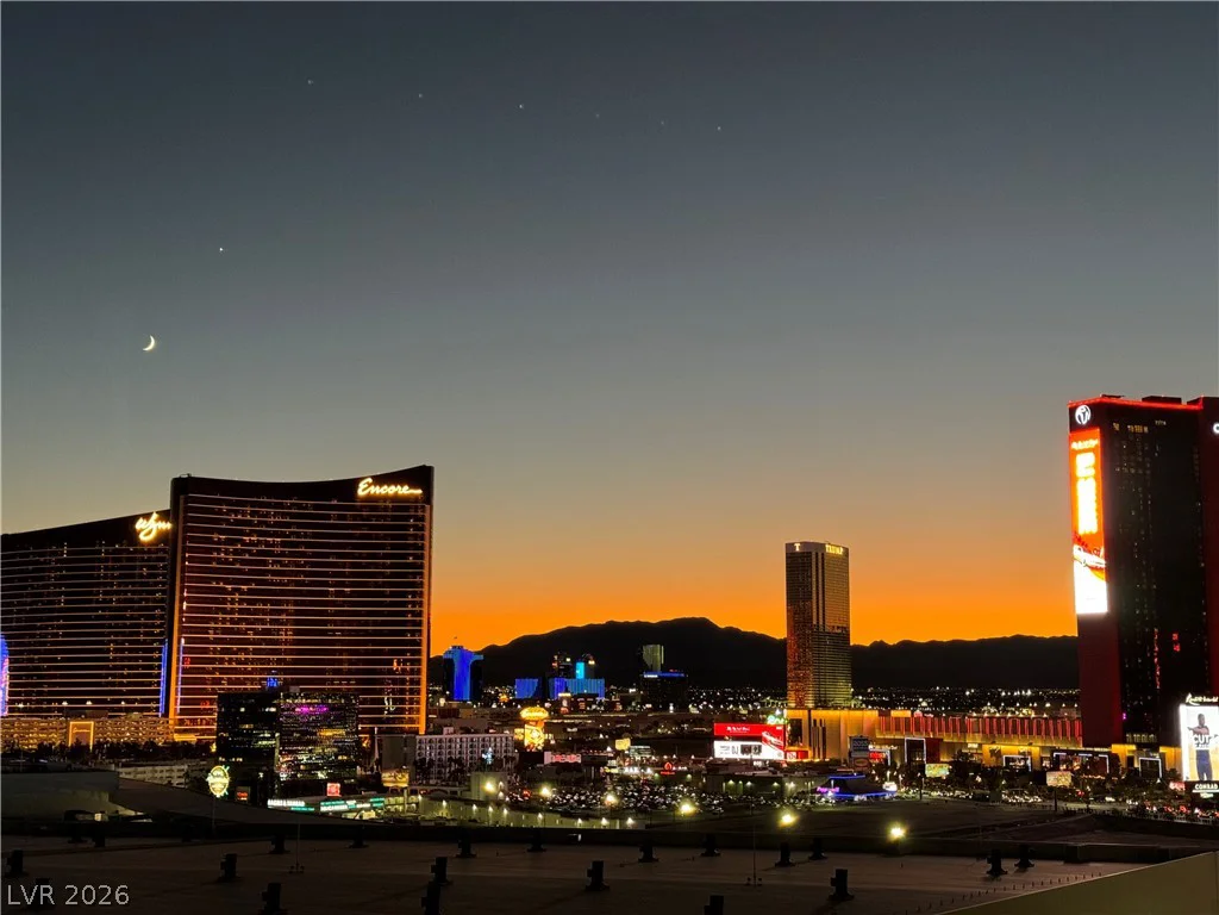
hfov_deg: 39.7
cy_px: 458
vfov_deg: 30.3
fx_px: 1690
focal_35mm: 48
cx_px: 610
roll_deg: +0.0
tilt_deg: +8.6
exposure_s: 1/41
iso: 250
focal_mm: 6.86
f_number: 1.78
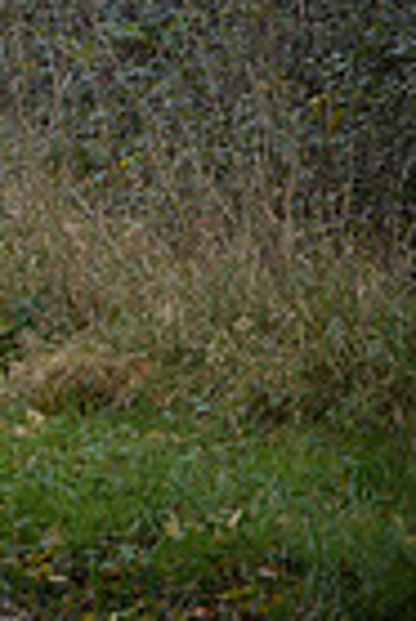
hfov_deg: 2.6
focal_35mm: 522
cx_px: -868
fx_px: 9025
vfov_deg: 3.9
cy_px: -125
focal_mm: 125
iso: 800
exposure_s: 1/1250
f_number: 2.8
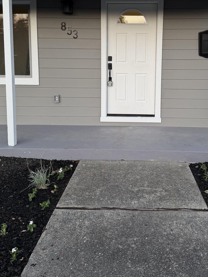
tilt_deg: -6.7
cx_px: 128
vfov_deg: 51.3
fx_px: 280
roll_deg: -0.8
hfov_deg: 40.5
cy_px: 85
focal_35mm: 35
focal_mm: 6.76
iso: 80
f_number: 1.78
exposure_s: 1/121
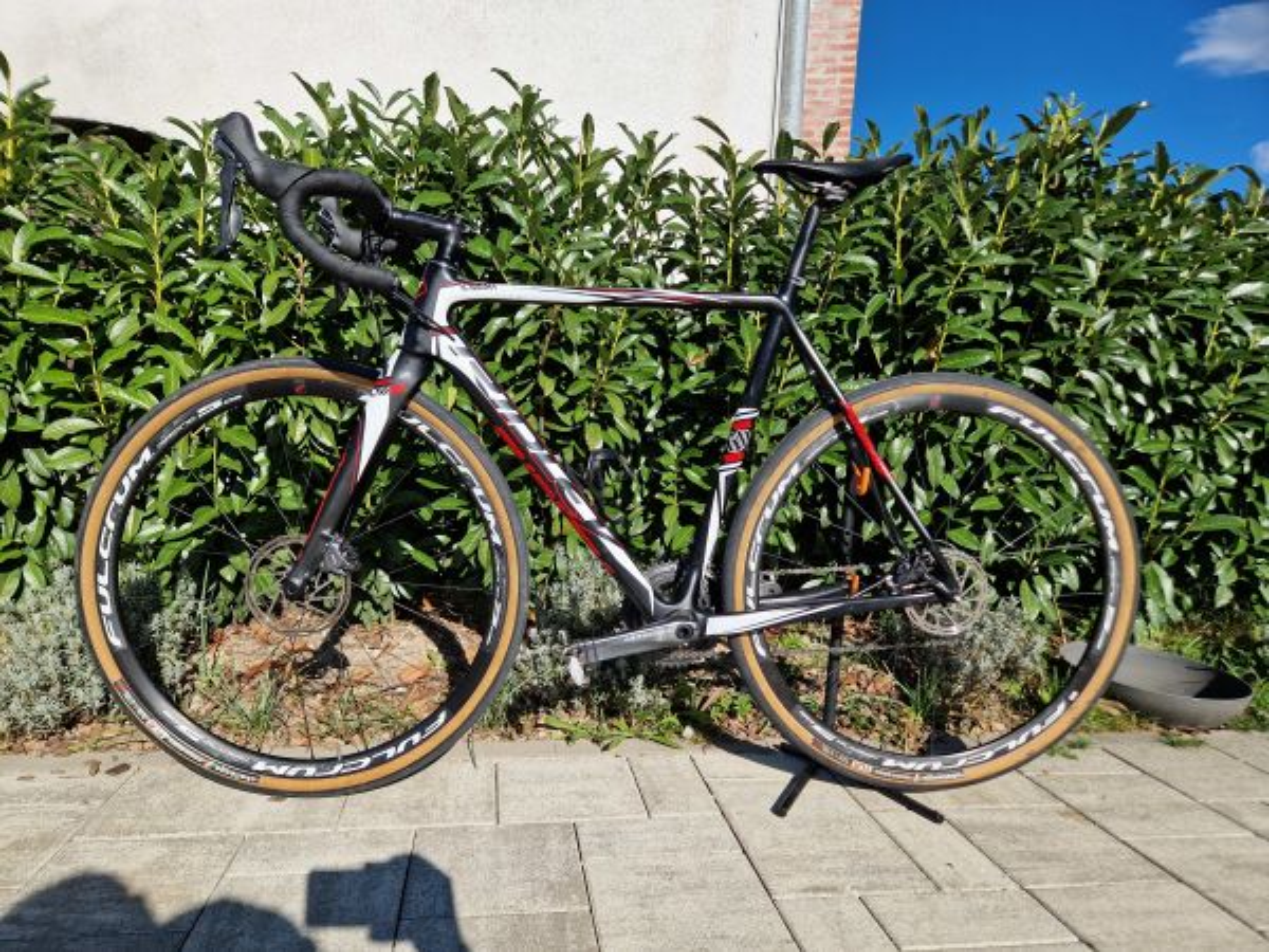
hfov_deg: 73.9
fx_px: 843
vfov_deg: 58.9
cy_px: 476
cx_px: 634
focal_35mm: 23
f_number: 1.8
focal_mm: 5.4
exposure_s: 1/2488
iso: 50
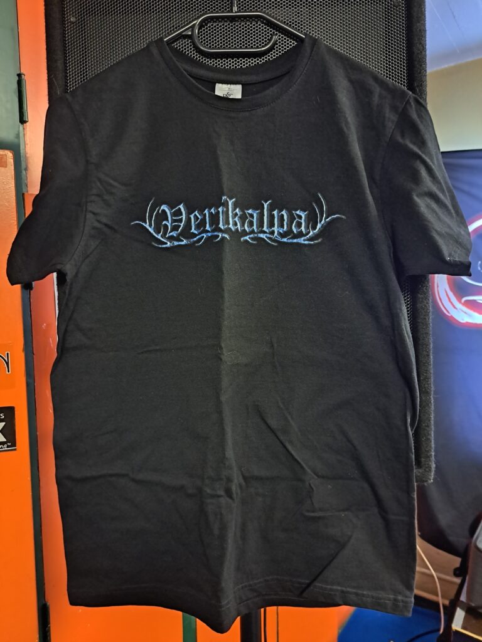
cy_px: 321
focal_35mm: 24
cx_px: 241
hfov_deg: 56.8
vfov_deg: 71.6
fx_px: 446
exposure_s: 1/14
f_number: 1.8
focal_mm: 5.23
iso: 1000
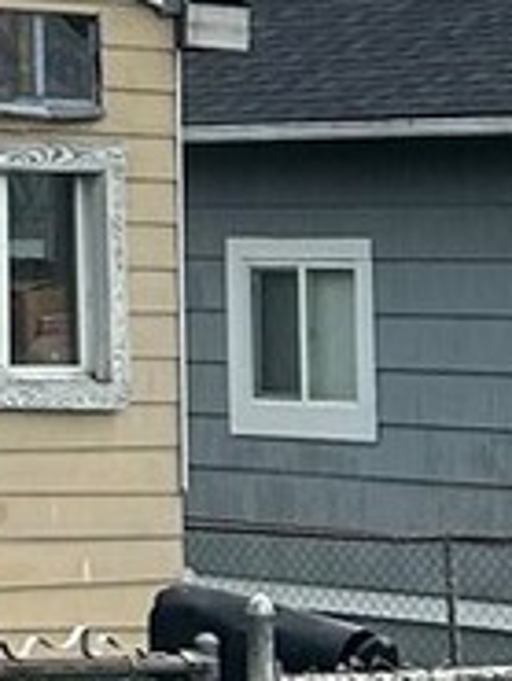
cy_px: -202
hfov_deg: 6.5
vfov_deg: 9.6
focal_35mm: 202
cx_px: -1186
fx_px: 3979
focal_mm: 5.7
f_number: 1.5
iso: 50
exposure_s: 1/5076
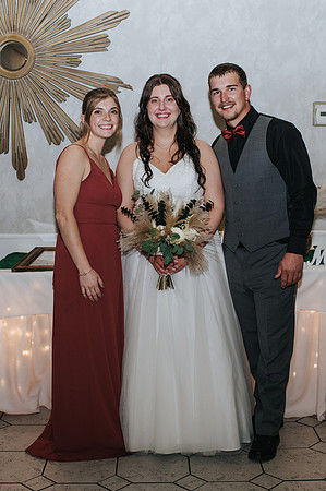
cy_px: 246
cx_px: 163
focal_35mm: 53
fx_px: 717
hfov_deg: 25.6
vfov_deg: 37.8
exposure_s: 1/200
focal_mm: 35
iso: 800
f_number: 3.2
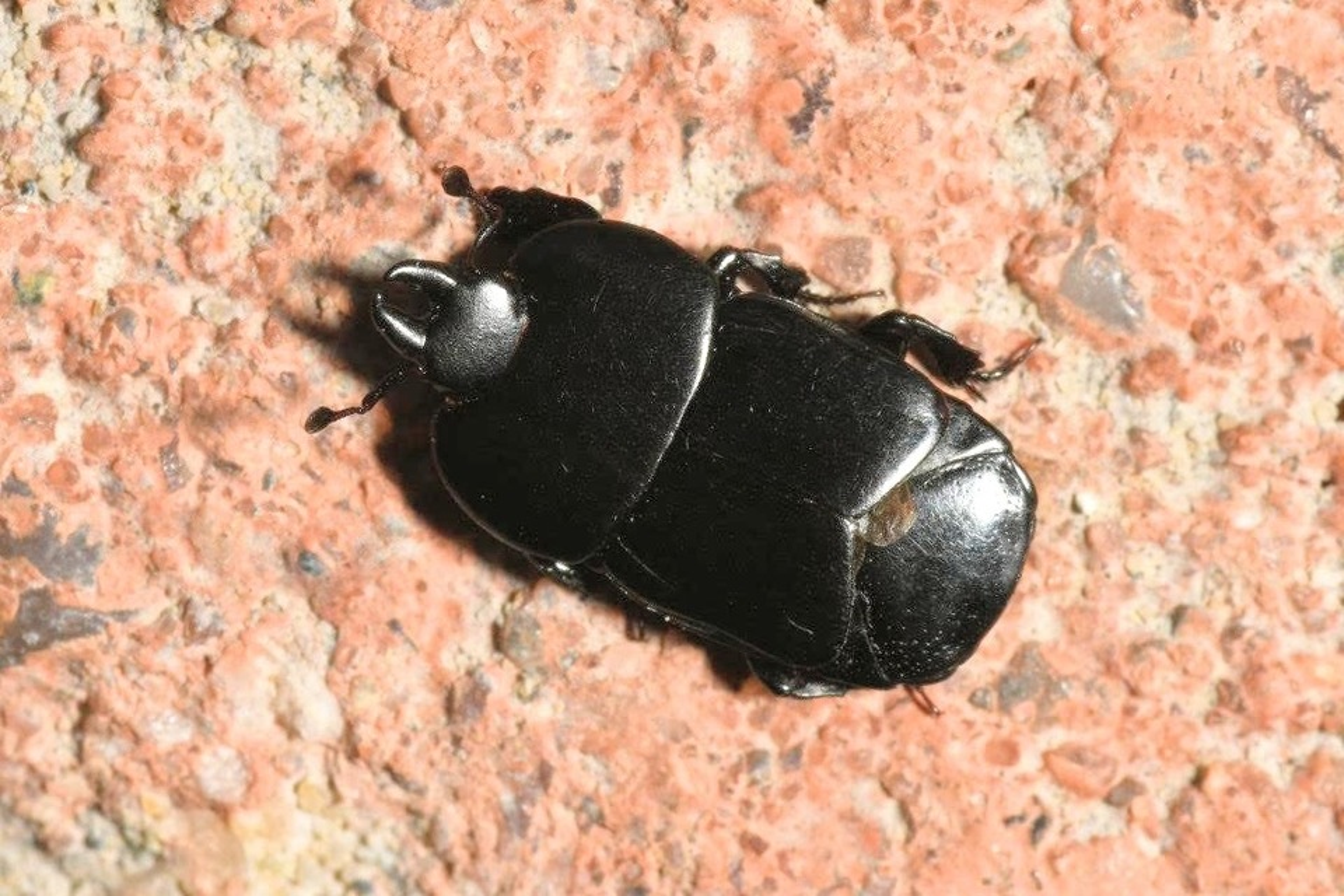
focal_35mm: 158
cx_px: 672
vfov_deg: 8.7
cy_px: 448
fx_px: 5880
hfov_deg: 13.0
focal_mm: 105
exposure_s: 1/60
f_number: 29
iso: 100
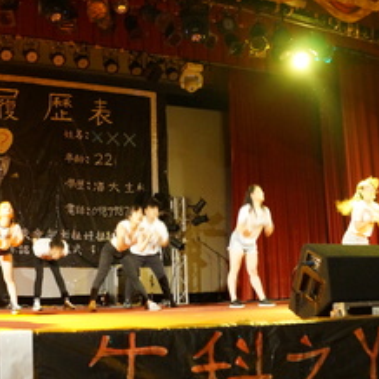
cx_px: 144
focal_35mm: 42
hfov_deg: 39.8
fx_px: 520
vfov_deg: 39.9
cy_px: 223
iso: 3200
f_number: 3.5
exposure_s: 1/20
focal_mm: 18
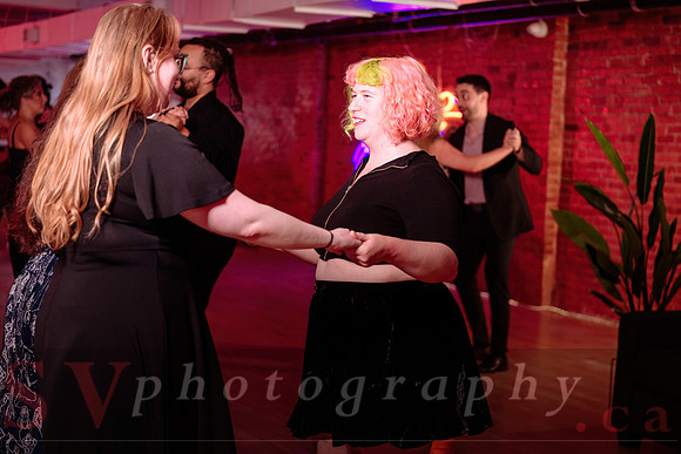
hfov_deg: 27.2
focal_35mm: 74
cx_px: 362
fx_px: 1408
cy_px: 213
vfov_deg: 18.3
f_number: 2.8
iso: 500
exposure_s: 1/100
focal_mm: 70
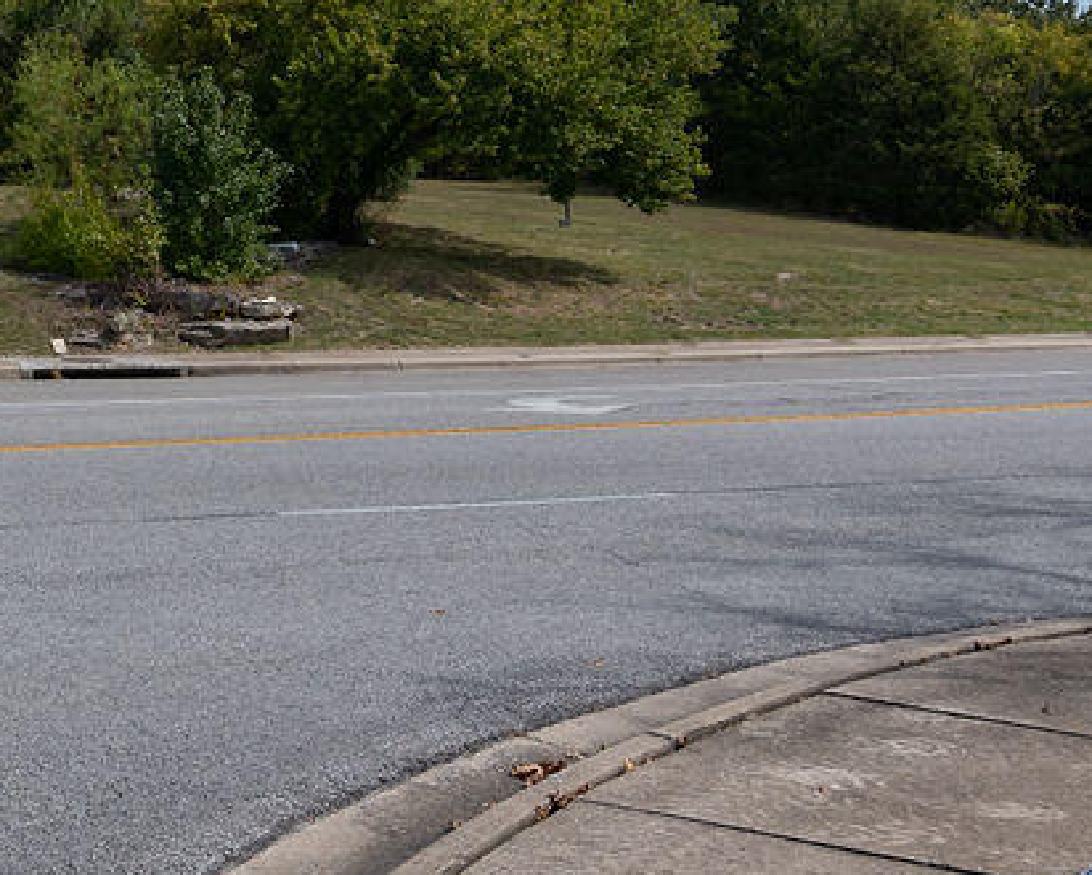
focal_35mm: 56
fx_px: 1811
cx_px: -125
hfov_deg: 30.0
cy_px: 137
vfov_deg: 26.5
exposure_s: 1/800
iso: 400
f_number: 8
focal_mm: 16
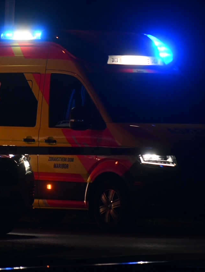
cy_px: 136
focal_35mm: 347
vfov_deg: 5.7
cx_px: 27
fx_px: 2738
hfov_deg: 4.3
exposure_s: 1/320
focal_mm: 160
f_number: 2.8
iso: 3200
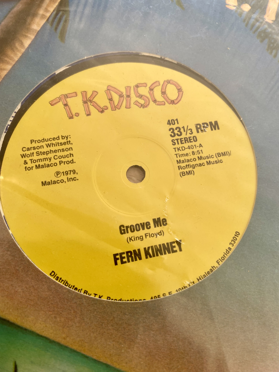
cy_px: 186
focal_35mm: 25
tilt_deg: -73.4
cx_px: 140
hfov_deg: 54.9
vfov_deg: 69.4
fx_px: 269
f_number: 1.8
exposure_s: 1/122
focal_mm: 4.25
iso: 64
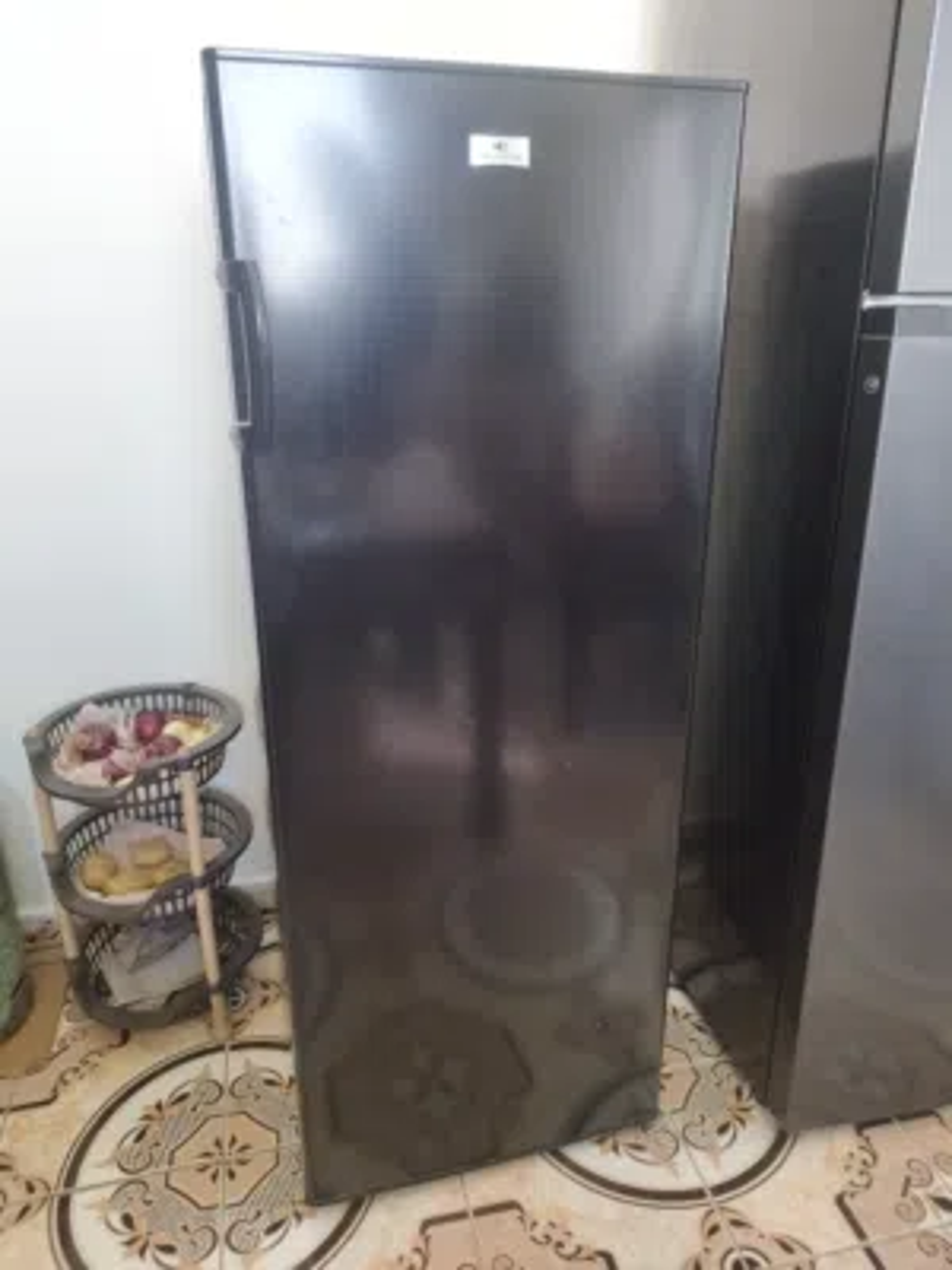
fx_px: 880
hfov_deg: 56.8
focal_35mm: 24
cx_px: 476
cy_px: 635
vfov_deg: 71.6
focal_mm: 5.89
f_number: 1.89
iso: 350
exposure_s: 1/33.3
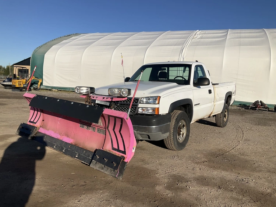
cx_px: 138
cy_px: 104
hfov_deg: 61.6
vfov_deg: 48.3
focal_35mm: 29
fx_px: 231
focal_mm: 3
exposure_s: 1/3322
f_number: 1.8
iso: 25
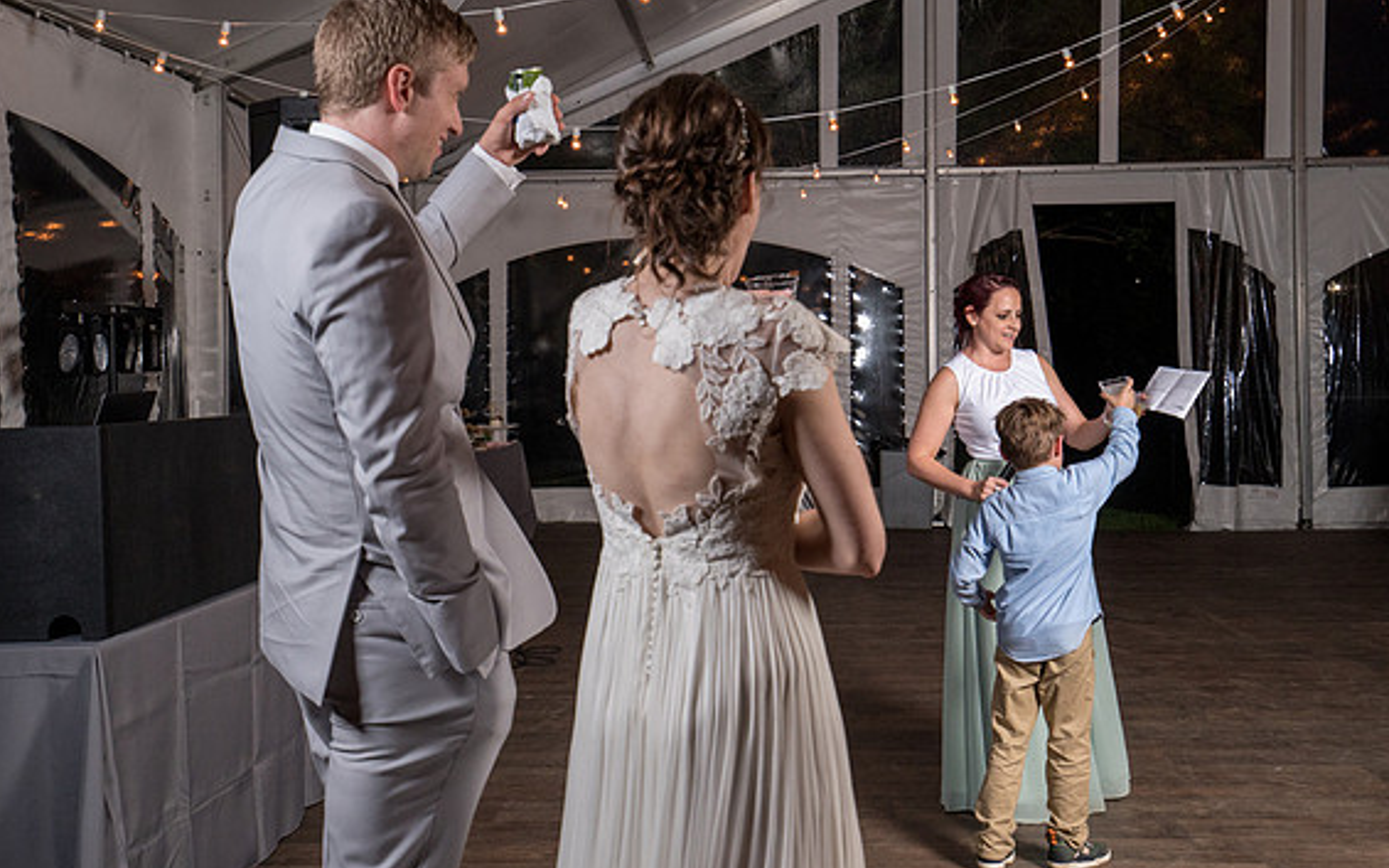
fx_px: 1552
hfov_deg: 48.2
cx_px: 688
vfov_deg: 31.2
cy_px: 412
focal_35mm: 41
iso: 2000
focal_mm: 35
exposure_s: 1/200
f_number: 5
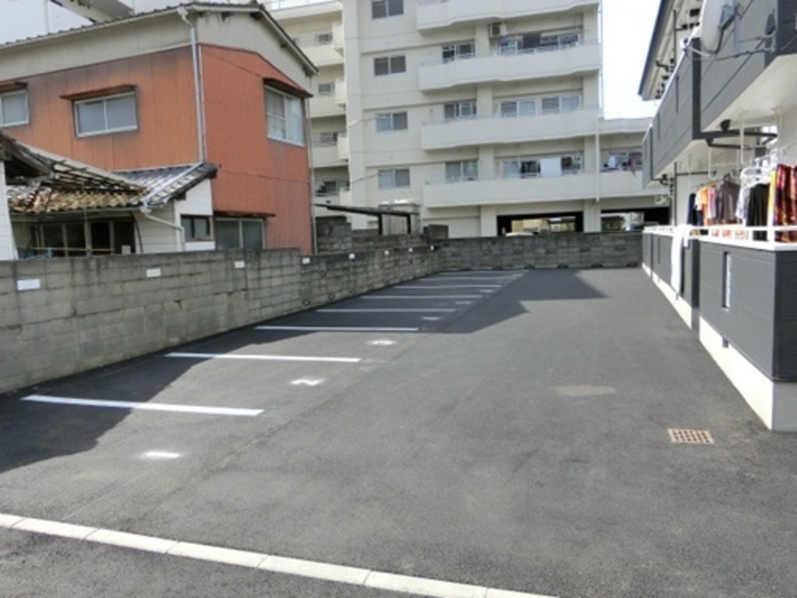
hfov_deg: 69.4
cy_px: 299
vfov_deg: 54.9
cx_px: 398
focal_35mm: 25
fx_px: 576
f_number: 3.5
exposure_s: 1/500
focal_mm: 4.5
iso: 80
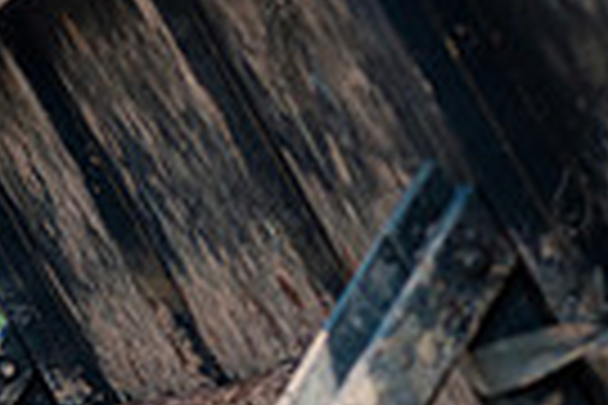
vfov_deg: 4.0
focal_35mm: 343
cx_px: -302
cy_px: 236
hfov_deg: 5.9
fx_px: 5792
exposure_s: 1/1000
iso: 250
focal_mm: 80
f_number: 4.5
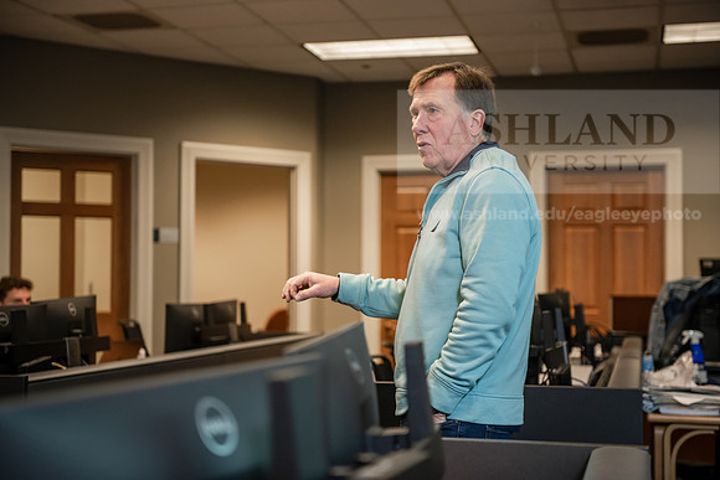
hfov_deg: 33.4
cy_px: 240
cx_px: 360
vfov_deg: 22.6
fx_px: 1200
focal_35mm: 60
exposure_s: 1/200
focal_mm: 60
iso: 800
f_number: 2.8
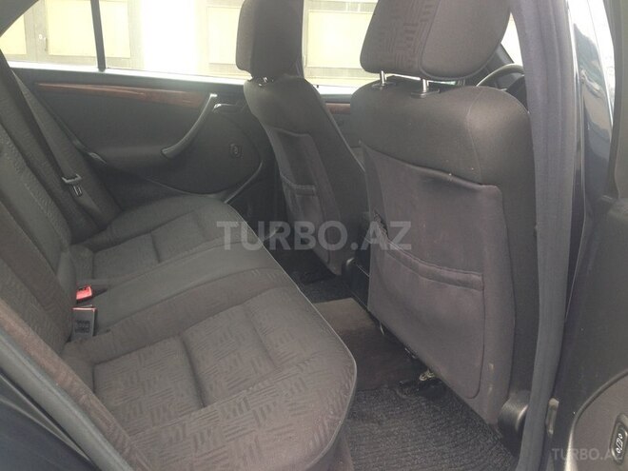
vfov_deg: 42.9
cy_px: 236
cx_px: 314
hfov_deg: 55.4
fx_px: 599
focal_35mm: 33
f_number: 2.4
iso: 50
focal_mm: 4.12
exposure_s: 1/40
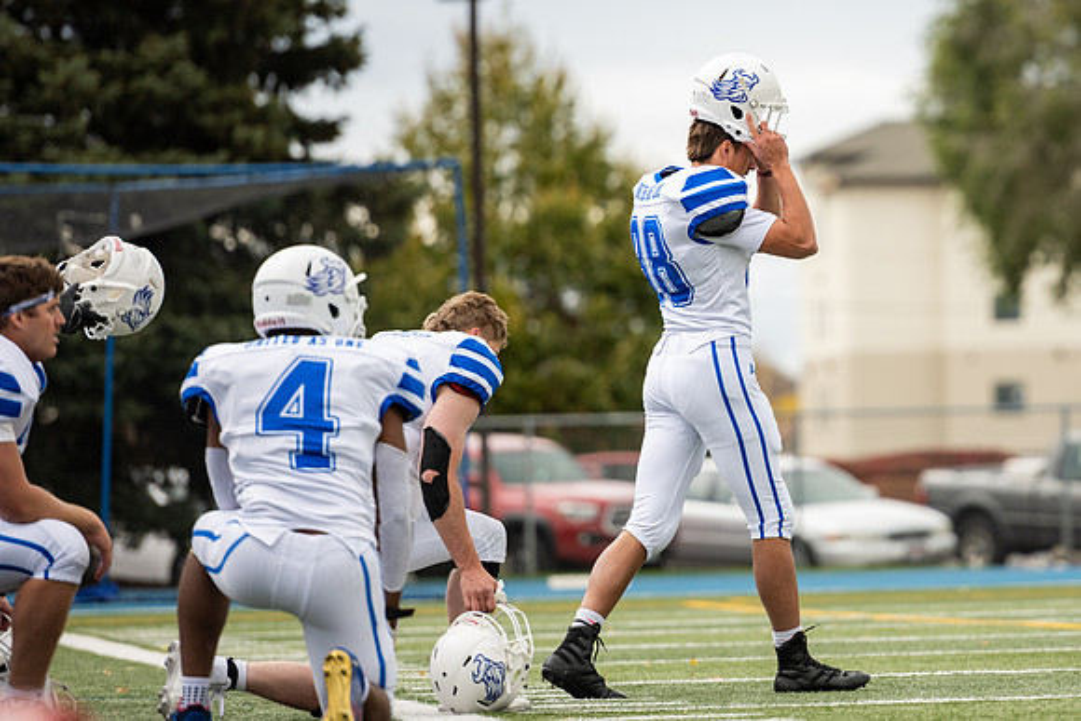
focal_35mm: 301
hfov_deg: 6.8
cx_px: 804
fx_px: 9036
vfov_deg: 4.6
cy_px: 229
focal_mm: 200
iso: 125
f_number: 2.8
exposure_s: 1/1000
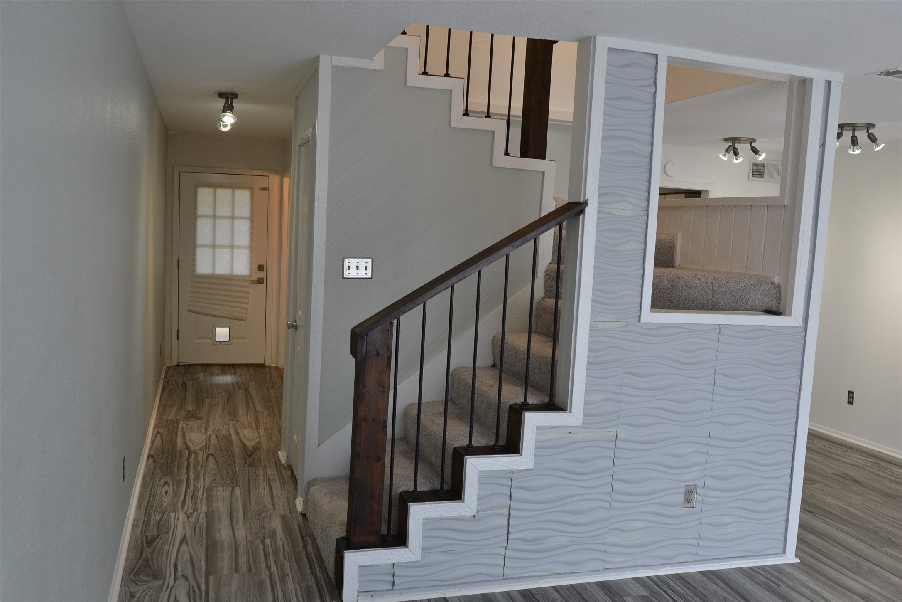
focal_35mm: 30
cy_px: 301
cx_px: 451
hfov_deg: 61.9
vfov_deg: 43.6
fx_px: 752
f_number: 4.5
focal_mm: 20
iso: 400
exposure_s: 1/80
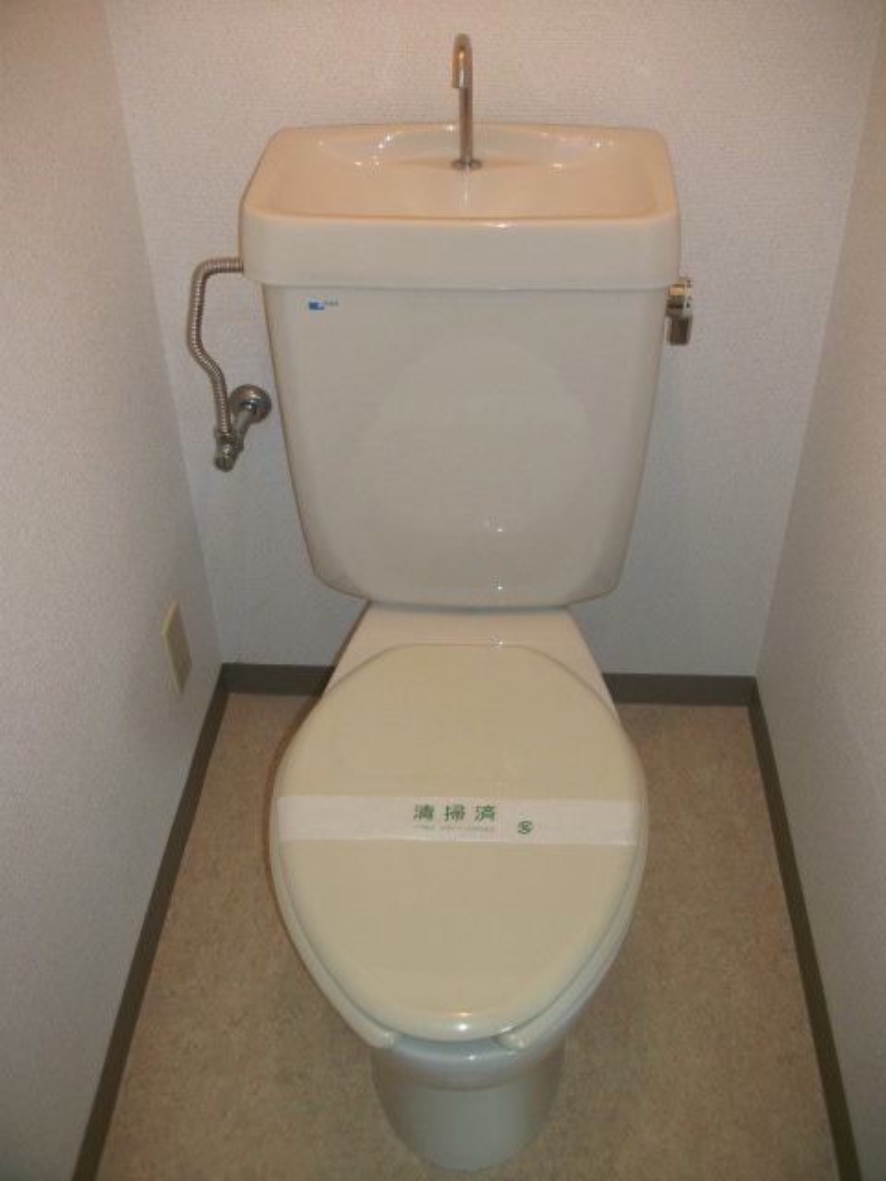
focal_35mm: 31
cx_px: 443
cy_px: 590
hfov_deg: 45.4
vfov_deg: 58.4
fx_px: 1058
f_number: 2.9
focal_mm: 5.7
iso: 80
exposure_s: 1/40
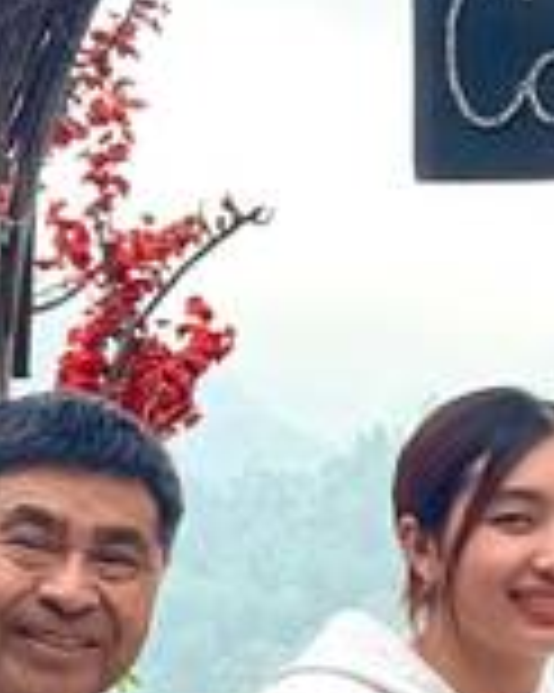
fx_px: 2995
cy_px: 693
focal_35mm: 146
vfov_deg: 13.0
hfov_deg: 10.2
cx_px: 820
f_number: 1.78
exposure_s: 1/756
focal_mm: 6.76
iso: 80
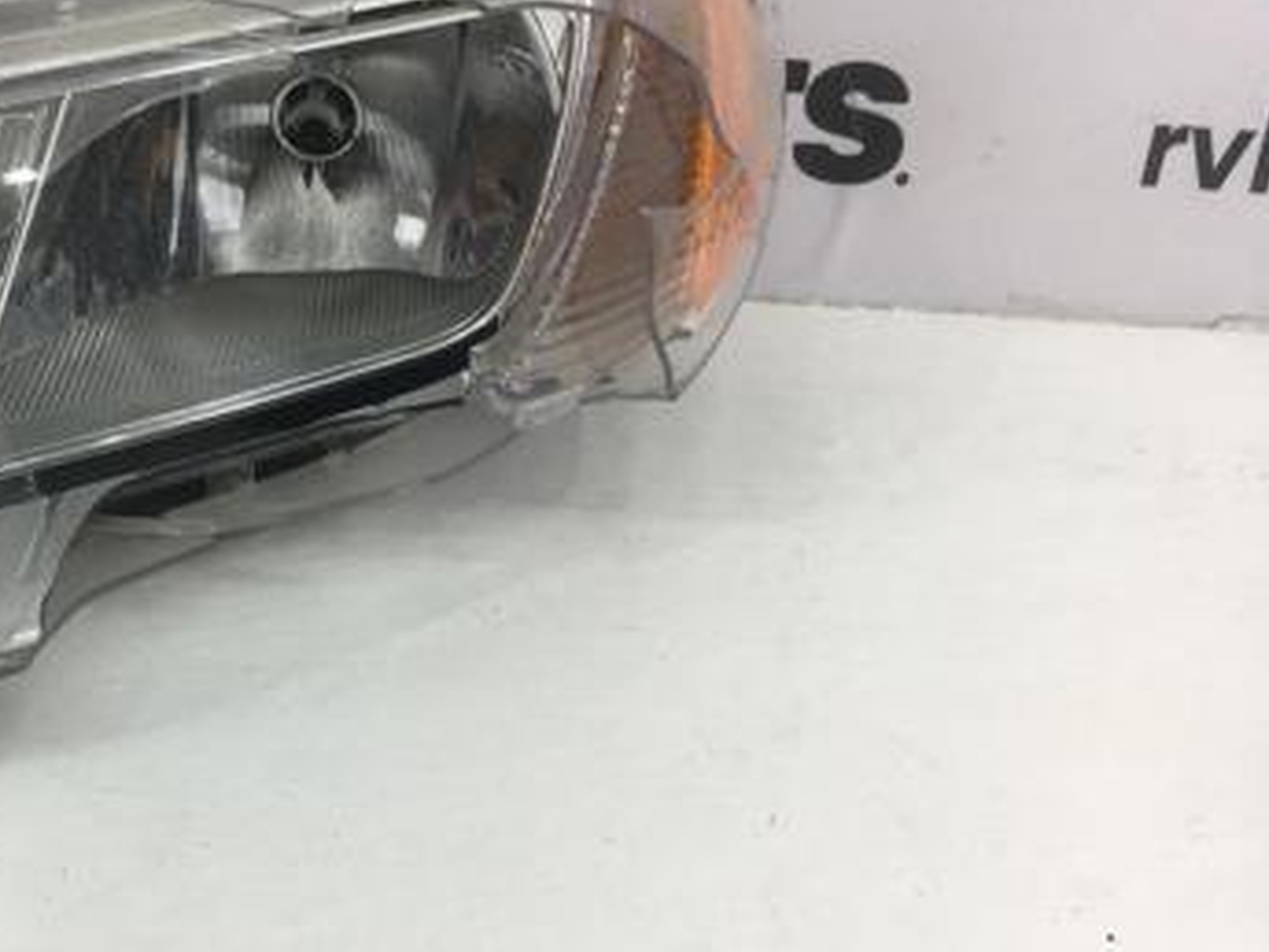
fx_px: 1980
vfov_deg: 27.0
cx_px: 181
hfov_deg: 34.0
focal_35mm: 54
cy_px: 513
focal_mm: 4.15
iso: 40
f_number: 2.2
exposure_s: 1/100
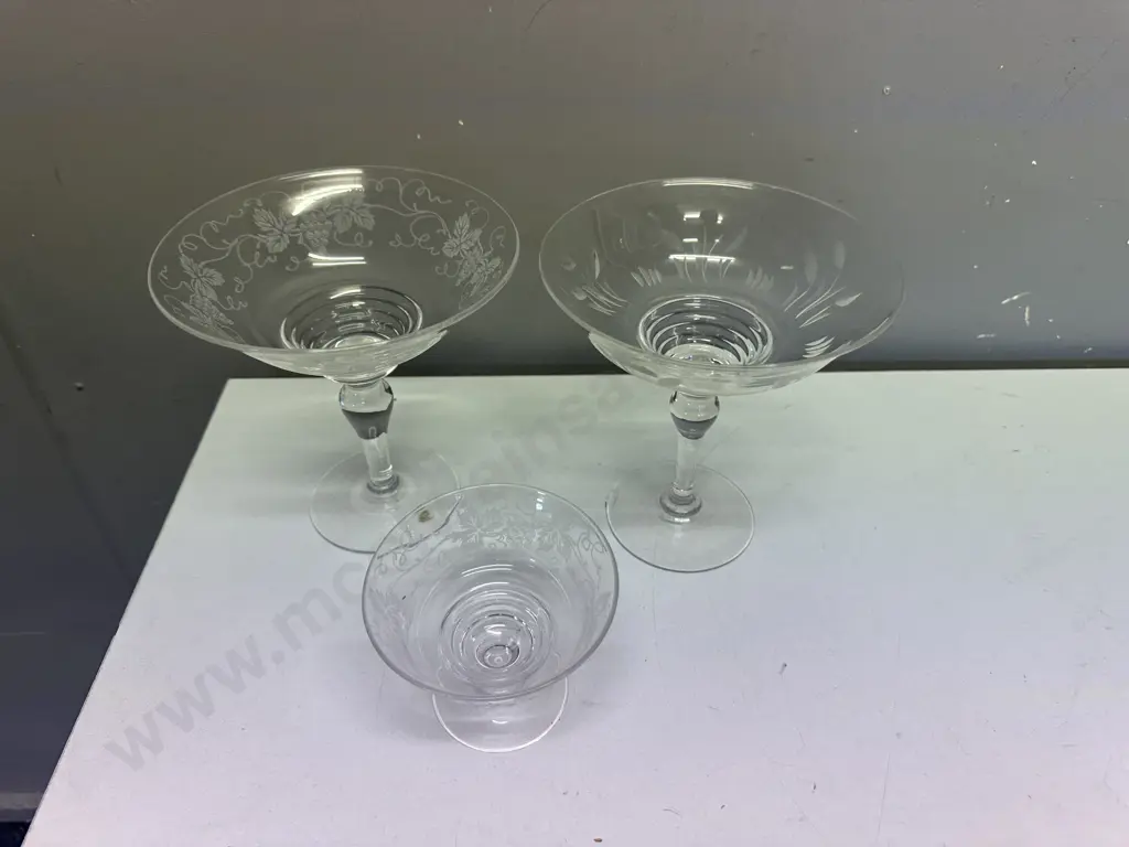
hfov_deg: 71.6
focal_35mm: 24
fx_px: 783
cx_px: 564
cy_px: 424
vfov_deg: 56.8
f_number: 1.78
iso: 64
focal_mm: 6.86
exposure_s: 1/100
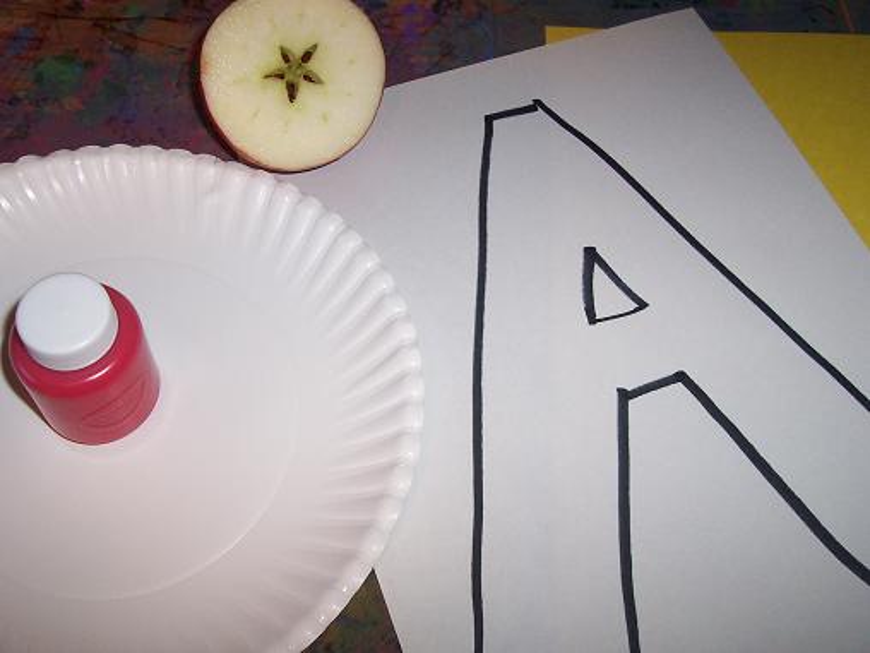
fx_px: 930
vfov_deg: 38.7
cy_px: 326
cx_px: 435
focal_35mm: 37
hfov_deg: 50.1
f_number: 2.8
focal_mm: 5.6
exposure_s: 1/60
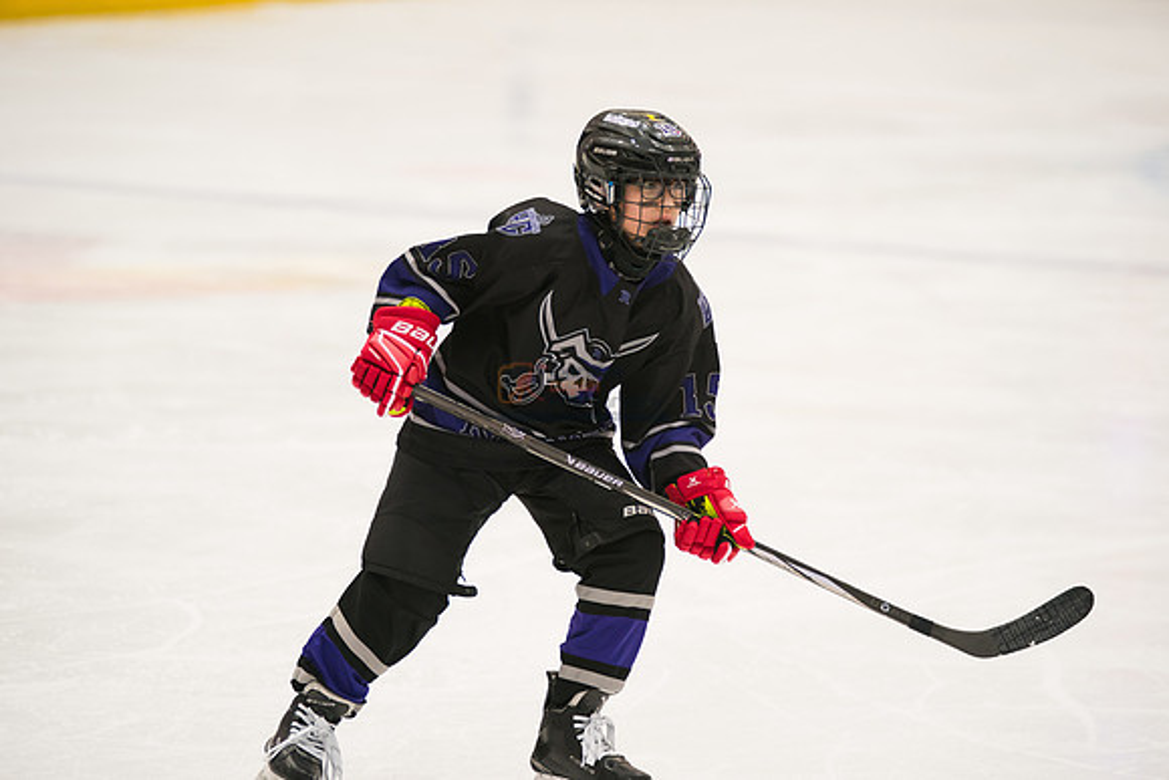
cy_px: 390
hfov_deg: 9.8
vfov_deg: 6.6
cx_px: 584
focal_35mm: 209
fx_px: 6788
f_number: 3.2
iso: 2000
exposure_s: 1/1250
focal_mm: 209
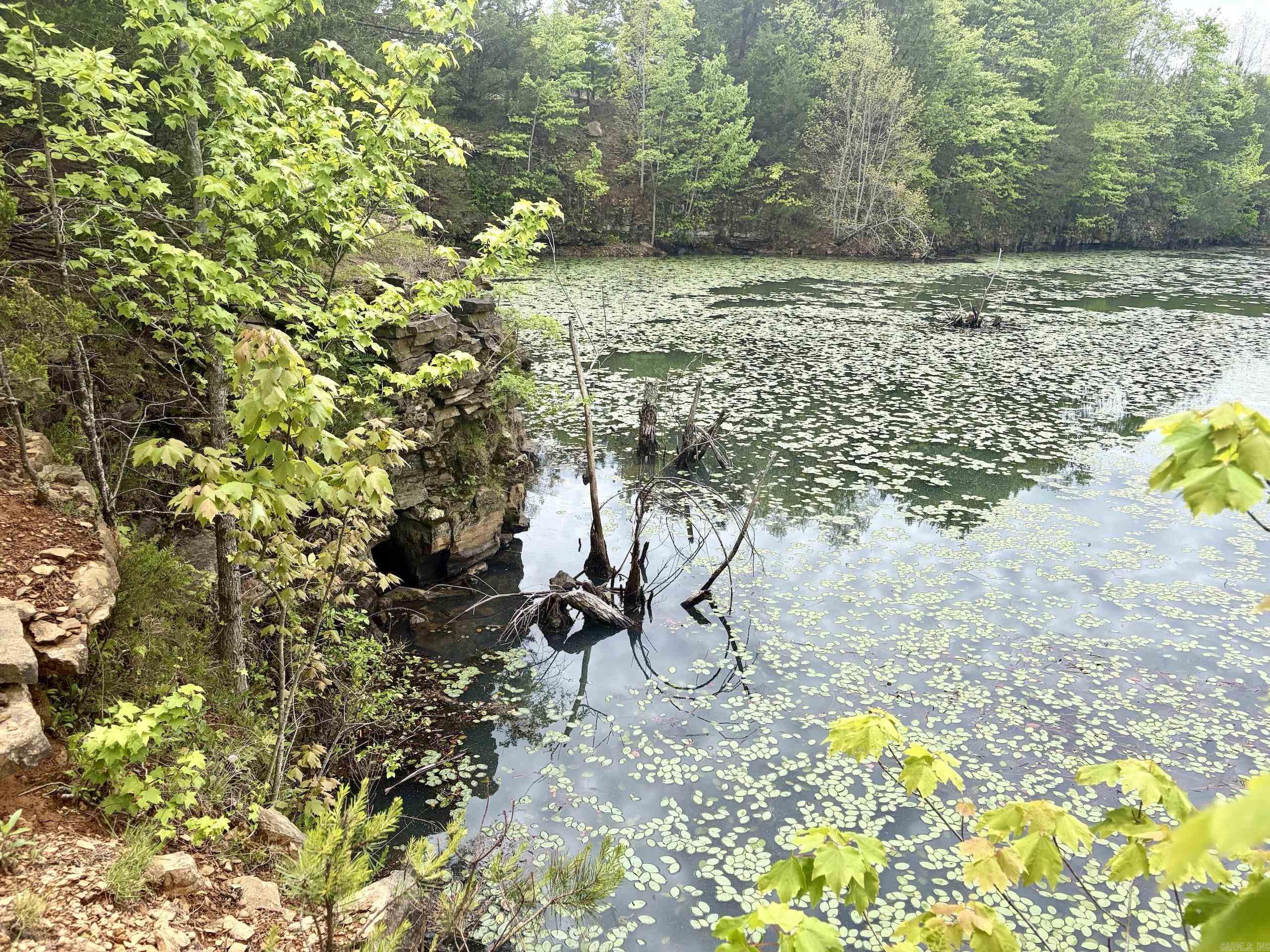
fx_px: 954
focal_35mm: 26
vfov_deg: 53.1
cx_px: 635
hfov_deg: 67.3
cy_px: 476
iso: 50
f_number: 1.6
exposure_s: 1/1626
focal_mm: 5.96
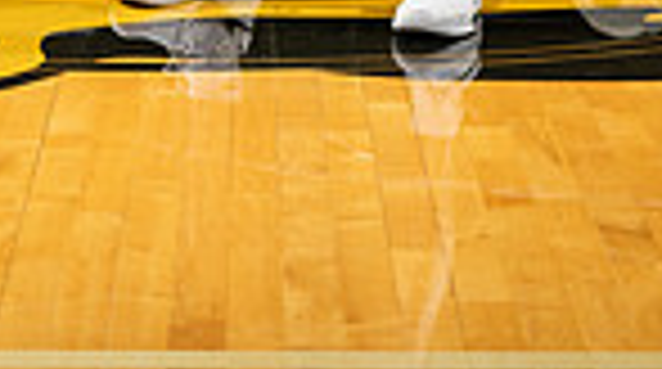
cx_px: 230
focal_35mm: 164
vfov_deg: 6.9
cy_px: -540
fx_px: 2873
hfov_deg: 13.1
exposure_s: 1/250
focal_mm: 51
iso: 250
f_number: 7.1
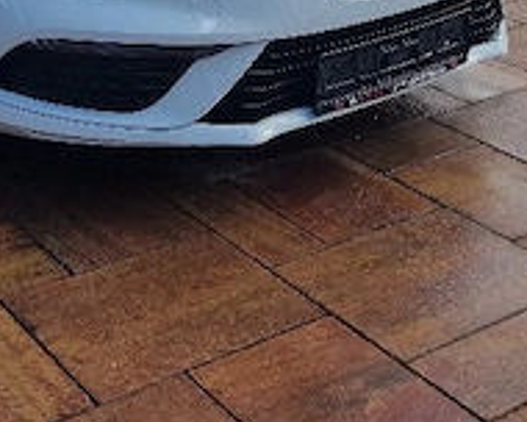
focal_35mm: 71
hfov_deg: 25.9
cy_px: -33
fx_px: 1107
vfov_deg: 20.6
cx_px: 47
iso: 50
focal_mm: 6.4
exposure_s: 1/333
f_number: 1.8
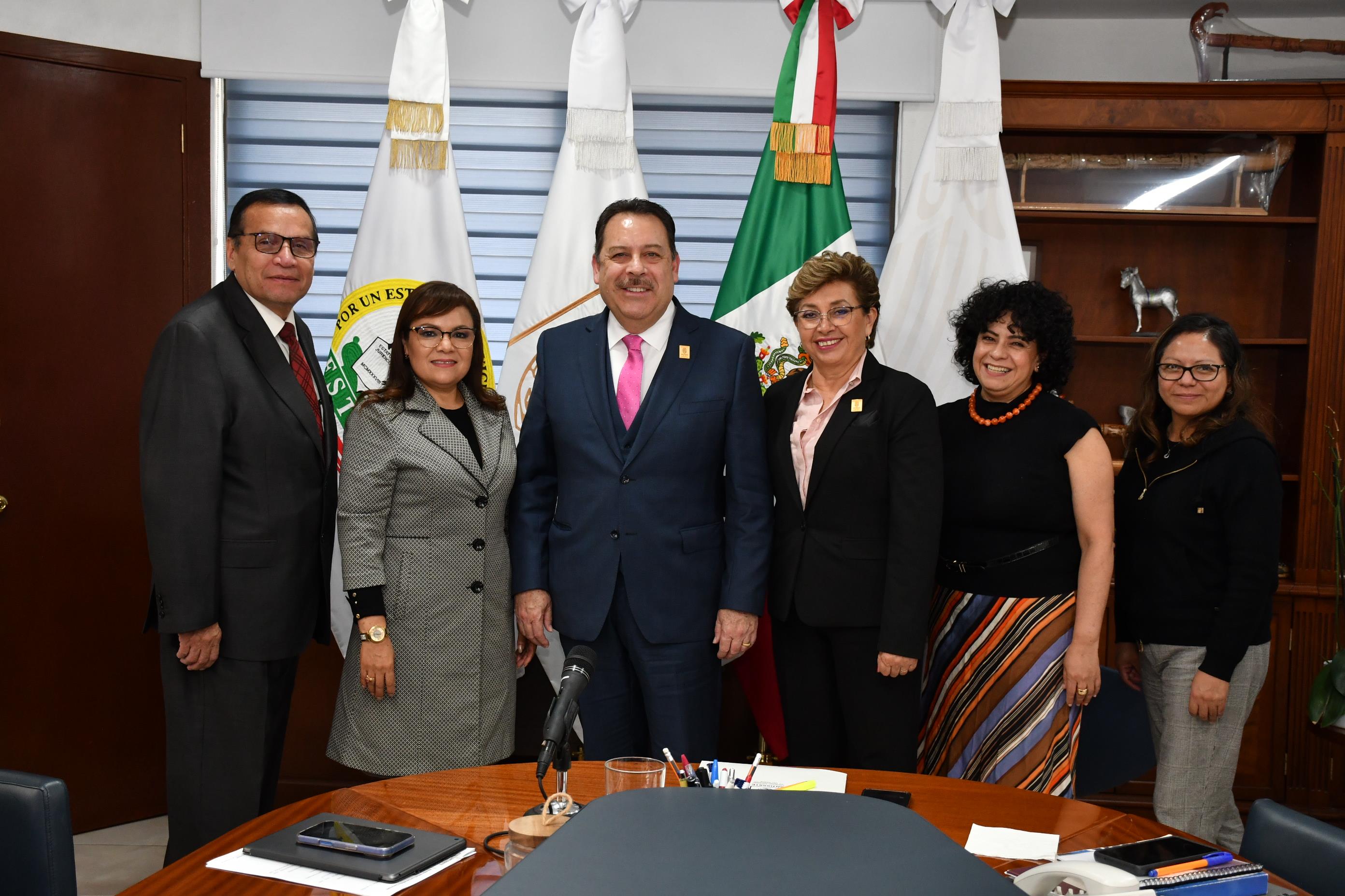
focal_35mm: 48
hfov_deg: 41.1
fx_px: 1793
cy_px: 448
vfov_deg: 28.1
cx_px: 672
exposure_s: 1/100
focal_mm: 32
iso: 1000
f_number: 5.6
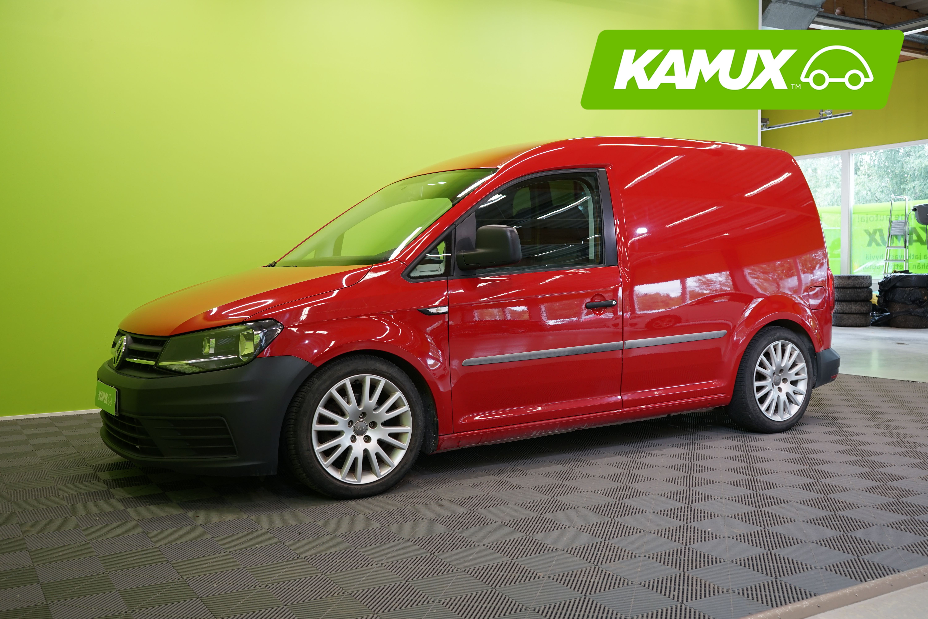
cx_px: 464
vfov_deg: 38.9
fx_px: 876
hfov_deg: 55.8
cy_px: 310
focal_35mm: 34
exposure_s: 1/30
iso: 400
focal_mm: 34
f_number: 5
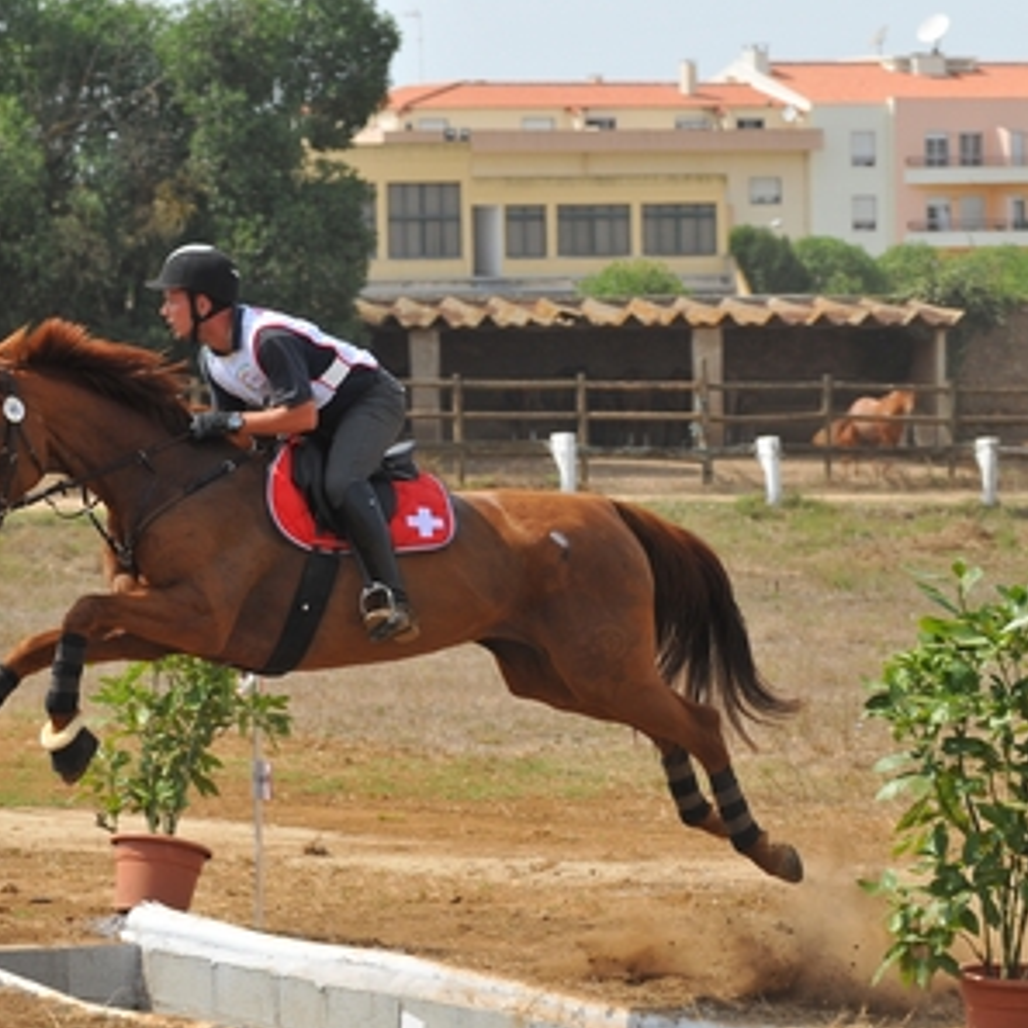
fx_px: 6809
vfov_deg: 8.6
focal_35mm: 203
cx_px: 436
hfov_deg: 8.6
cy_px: 514
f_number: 5.6
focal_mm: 105
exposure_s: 1/800
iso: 320
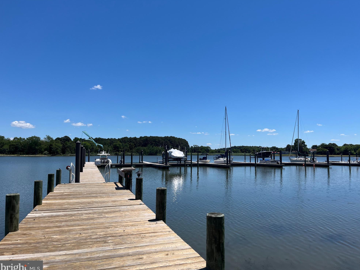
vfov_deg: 51.4
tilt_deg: +3.1
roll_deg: +0.0
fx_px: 281
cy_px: 135
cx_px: 184
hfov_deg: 65.3
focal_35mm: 27
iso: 50
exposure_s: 1/5319
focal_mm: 5.1
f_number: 1.6
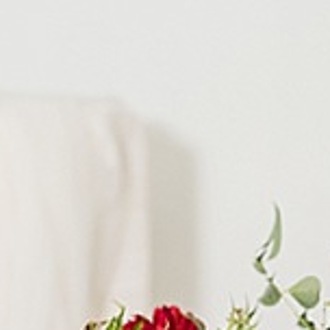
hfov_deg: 11.7
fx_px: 1585
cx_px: 339
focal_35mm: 147
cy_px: 314
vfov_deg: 11.8
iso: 250
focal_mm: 35
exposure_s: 1/125
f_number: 2.2
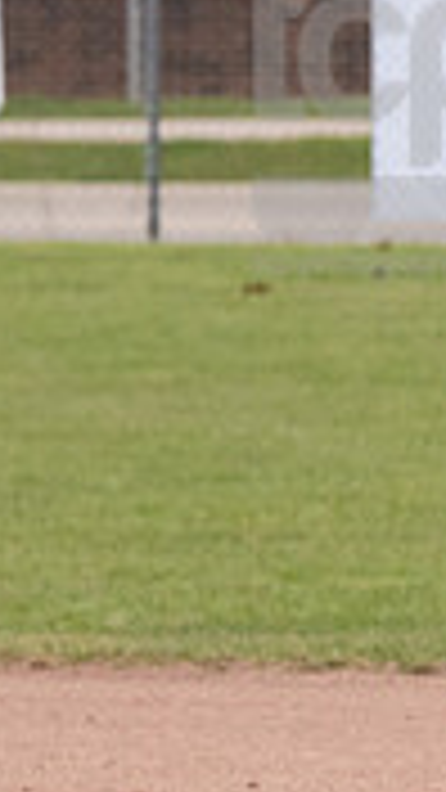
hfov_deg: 1.6
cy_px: 738
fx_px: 15768
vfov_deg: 2.9
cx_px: 1027
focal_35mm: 750
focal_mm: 145
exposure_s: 1/1600
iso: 640
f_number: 5.6
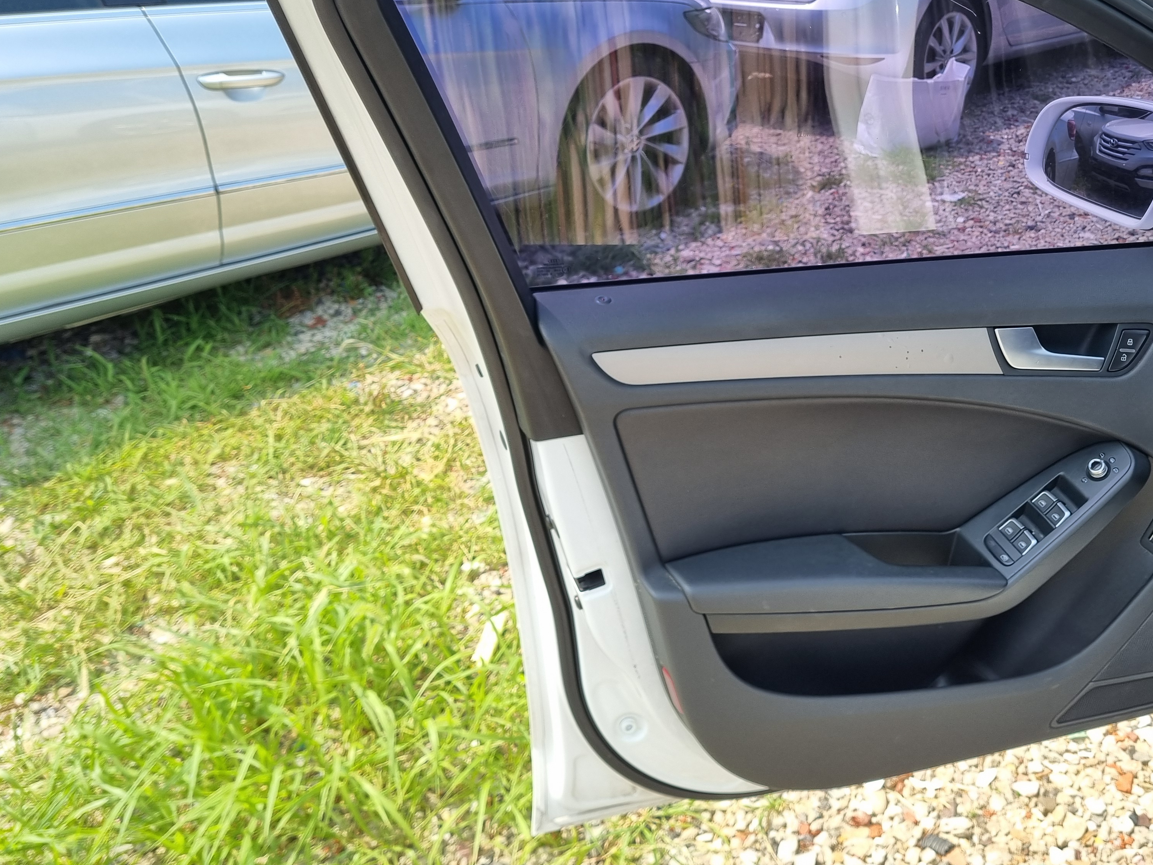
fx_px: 1166
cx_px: 759
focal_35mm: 35
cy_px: 346
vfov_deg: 40.5
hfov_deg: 51.7
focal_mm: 5.4
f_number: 1.8
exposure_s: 1/1024
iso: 50
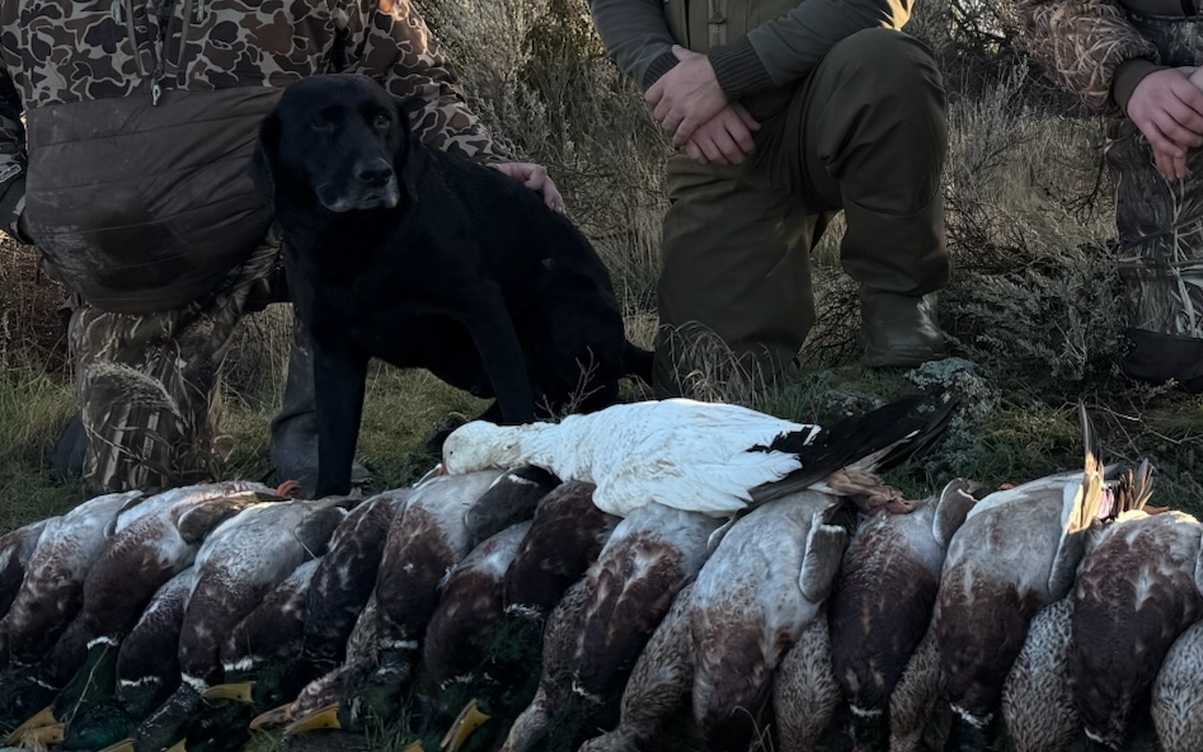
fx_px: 1803
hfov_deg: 35.9
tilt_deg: +2.3
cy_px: 169
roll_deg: +1.1
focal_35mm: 55
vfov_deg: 23.3
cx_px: 936
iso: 80
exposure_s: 1/2801
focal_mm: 6.76
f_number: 1.78
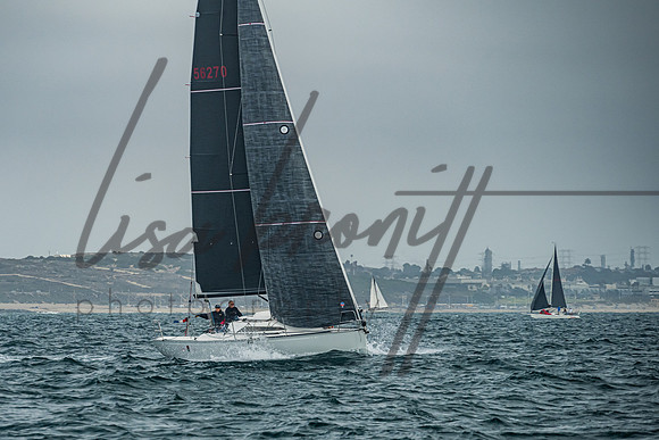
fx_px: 4627
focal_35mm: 253
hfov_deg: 8.1
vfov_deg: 5.4
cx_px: 230
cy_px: 279
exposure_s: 1/1000
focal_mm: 190
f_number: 6.3
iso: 500
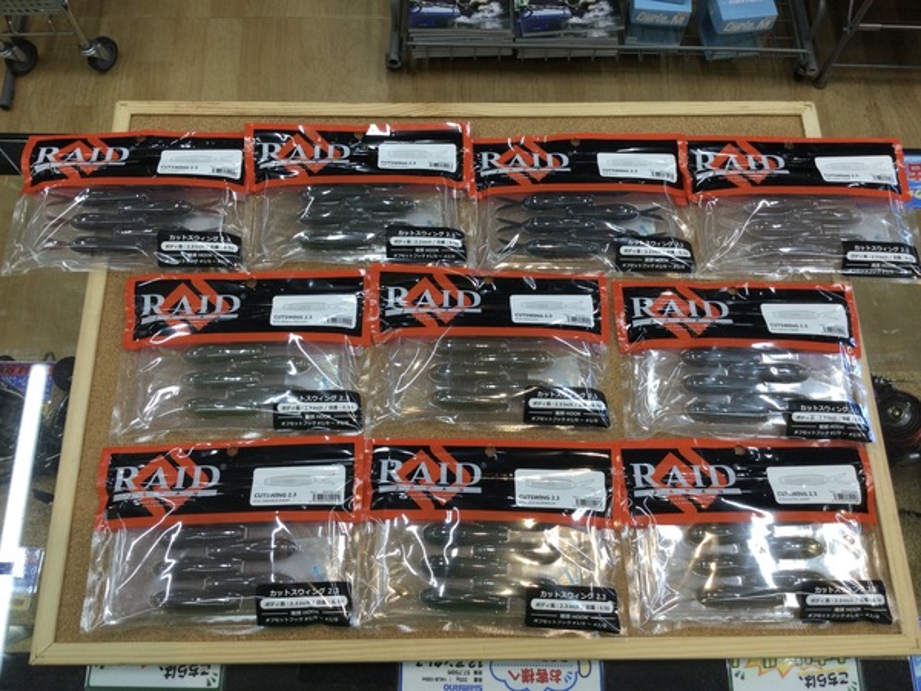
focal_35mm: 31
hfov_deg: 58.4
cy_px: 346
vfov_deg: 45.4
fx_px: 825
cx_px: 460
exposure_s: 1/40
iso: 25
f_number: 2.4
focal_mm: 3.3
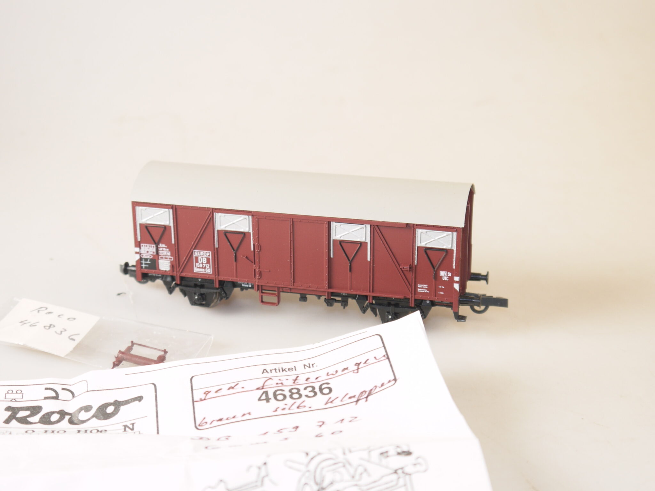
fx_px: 1060
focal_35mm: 56
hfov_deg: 34.3
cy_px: 246
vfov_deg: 26.1
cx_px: 328
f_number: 4.2
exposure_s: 1/40
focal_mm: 20
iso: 100
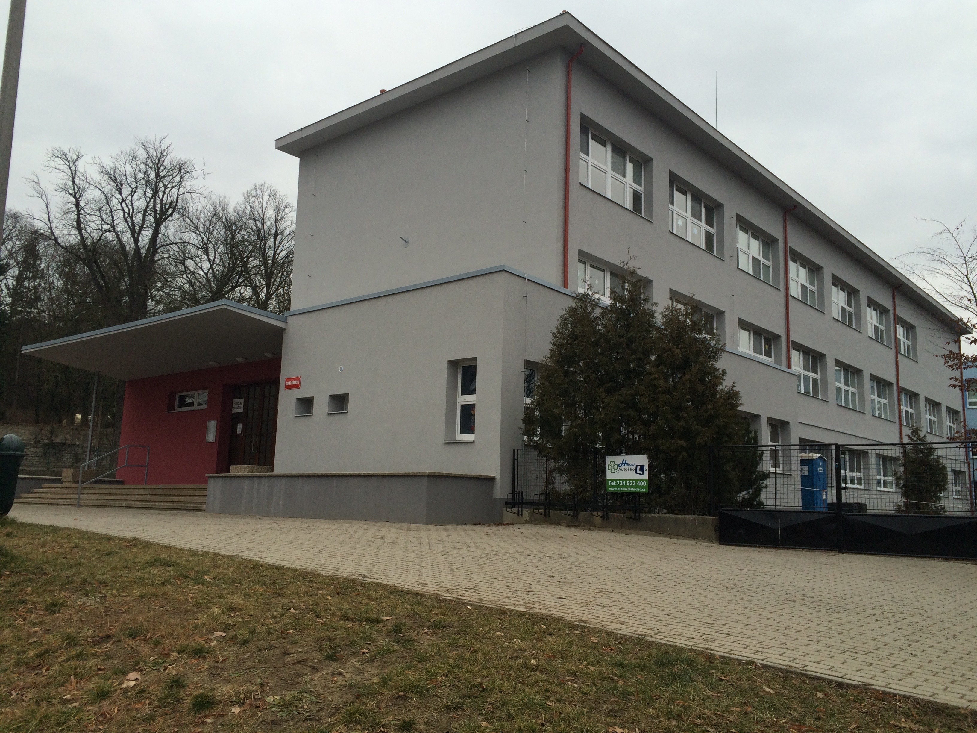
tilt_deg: +8.4
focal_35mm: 29
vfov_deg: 48.2
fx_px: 818
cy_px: 366
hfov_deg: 61.7
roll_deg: -1.5
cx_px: 488
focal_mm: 4.15
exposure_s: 1/263
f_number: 2.2
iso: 32
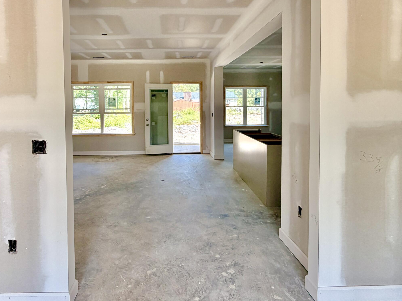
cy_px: 111
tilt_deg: -0.8
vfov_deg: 62.5
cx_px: 174
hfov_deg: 78.6
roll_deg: +0.5
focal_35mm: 21
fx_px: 244
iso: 50
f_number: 2.2
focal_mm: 2.22
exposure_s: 1/131
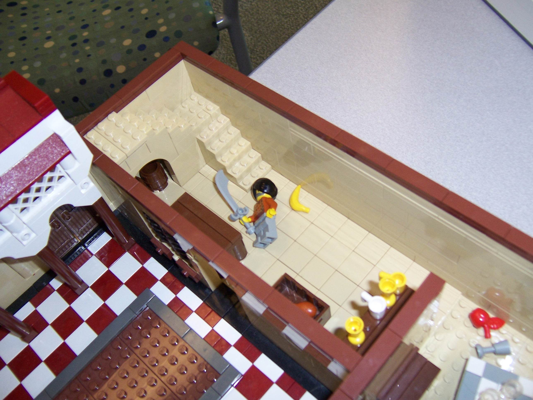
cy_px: 200
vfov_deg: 42.9
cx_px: 266
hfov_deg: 55.4
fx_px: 508
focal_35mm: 33
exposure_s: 1/60
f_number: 2.8
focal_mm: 5.5
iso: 140
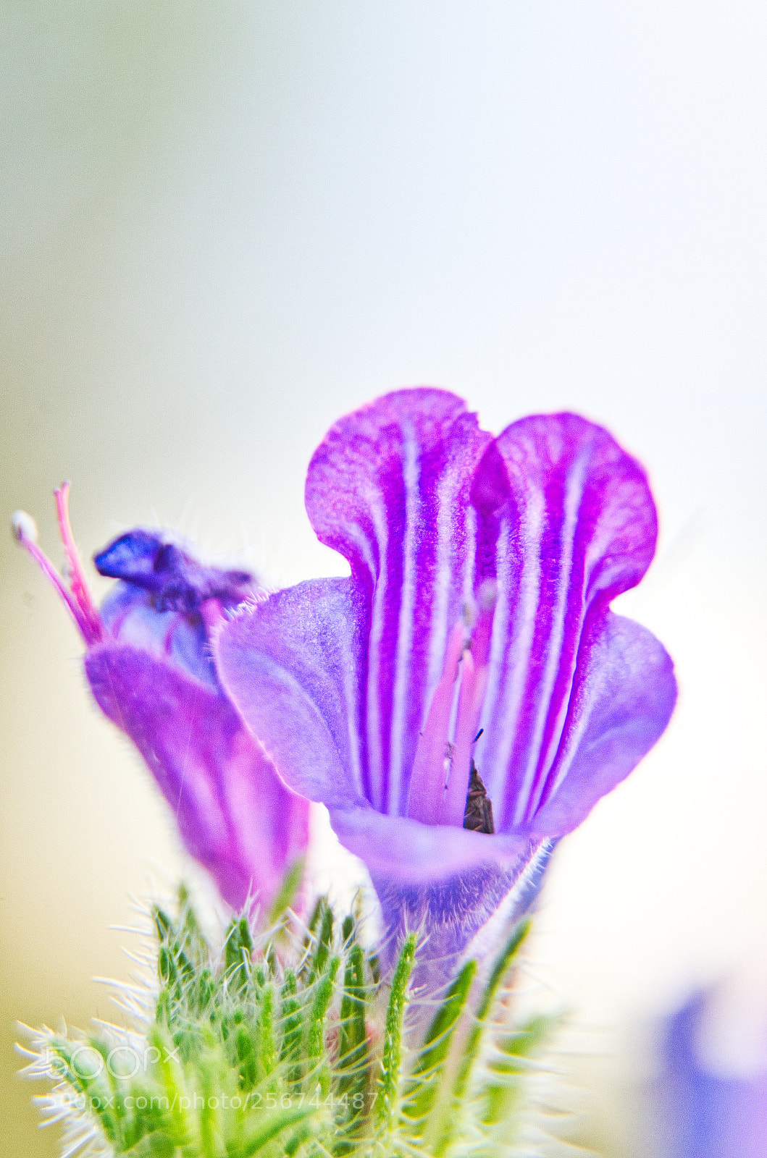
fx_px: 4095
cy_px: 579
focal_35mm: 128
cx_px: 384
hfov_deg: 10.7
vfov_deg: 16.1
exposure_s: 1/125
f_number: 5.6
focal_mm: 85
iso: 640
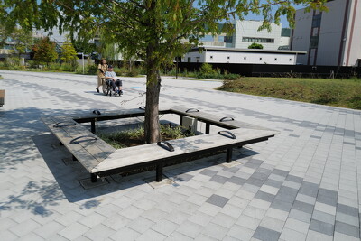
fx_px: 281
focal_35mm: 28
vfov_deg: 46.4
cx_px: 180
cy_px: 120
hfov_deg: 65.5
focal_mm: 28
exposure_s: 1/640
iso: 100
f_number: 5.6
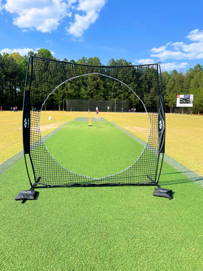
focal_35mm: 26
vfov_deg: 67.3
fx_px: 203
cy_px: 136
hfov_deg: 53.1
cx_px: 102
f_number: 1.6
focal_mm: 4.2
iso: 32
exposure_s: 1/2506
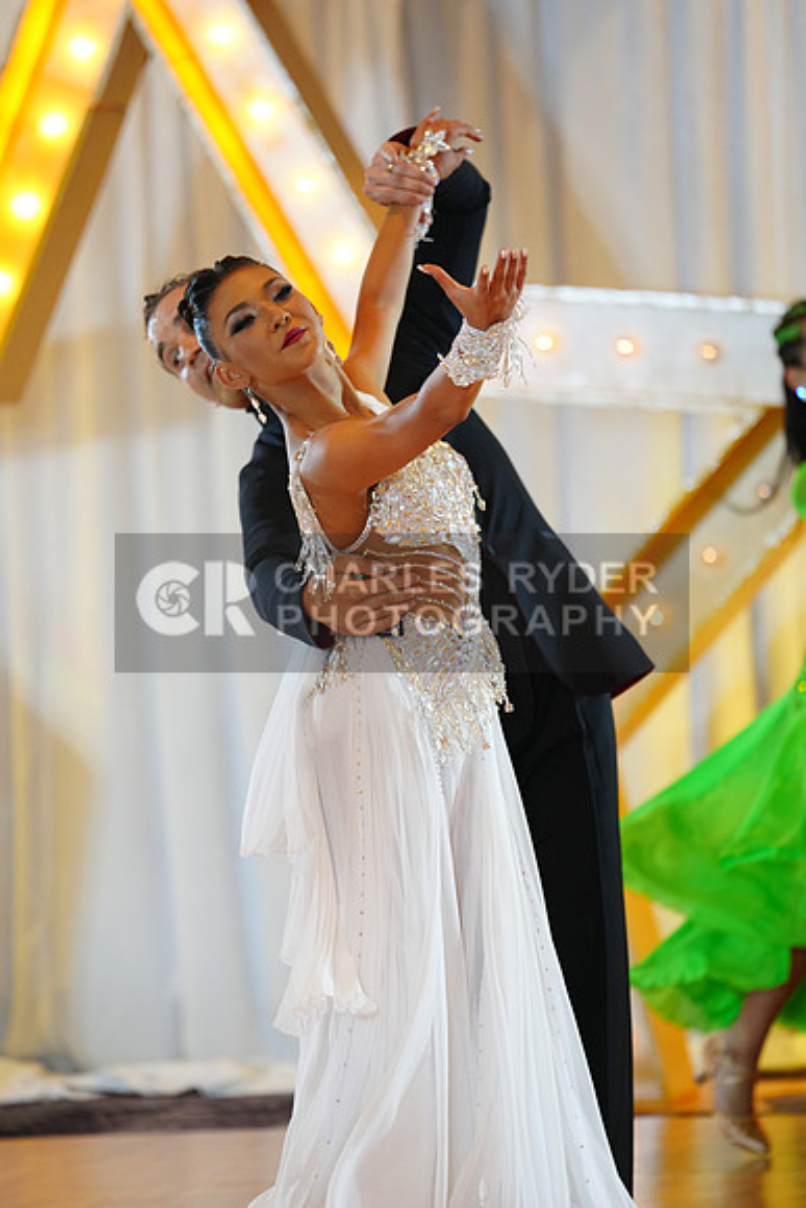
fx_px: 6611
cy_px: 604
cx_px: 403
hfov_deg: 7.0
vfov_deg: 10.4
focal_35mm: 197
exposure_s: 1/400
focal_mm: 197
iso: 2000
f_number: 2.8
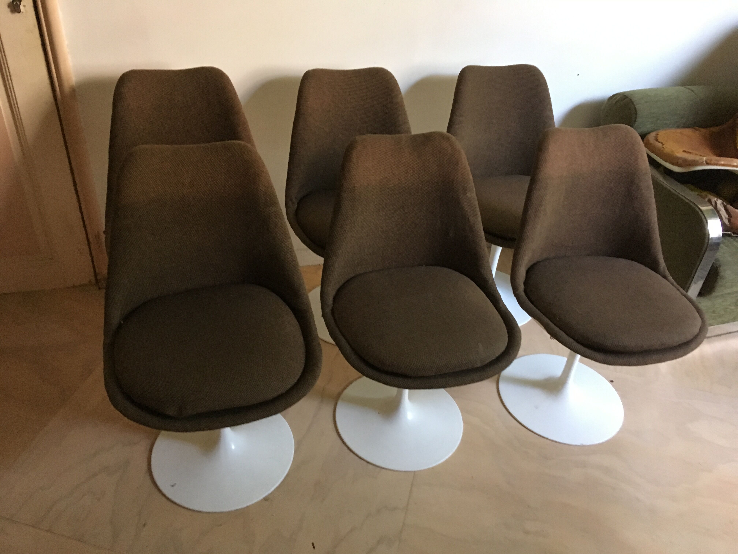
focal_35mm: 29
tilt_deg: -36.1
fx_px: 618
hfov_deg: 61.7
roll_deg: -4.2
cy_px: 277
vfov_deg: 48.2
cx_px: 369
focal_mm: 4.15
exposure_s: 1/25
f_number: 2.2
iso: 200
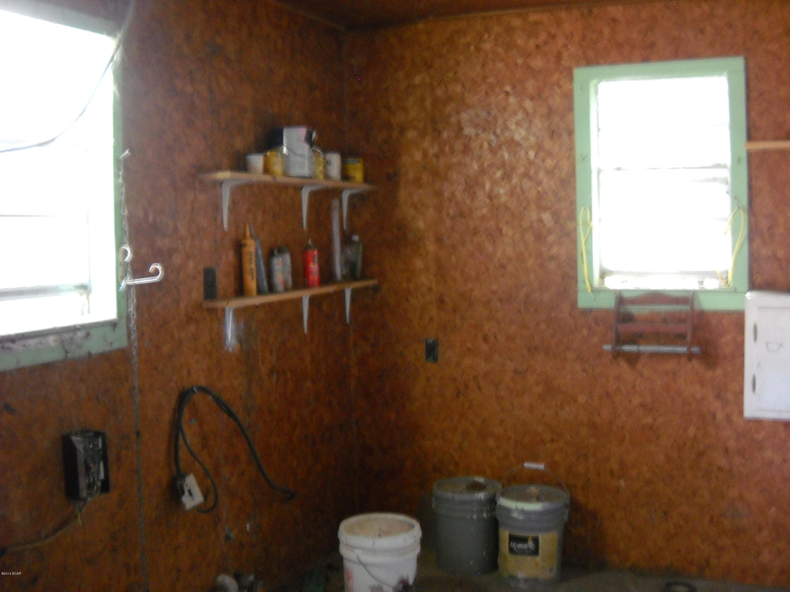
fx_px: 936
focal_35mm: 41
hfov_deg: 45.8
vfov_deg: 35.1
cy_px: 296
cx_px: 395
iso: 400
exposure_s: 1/5
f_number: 3.1
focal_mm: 6.72
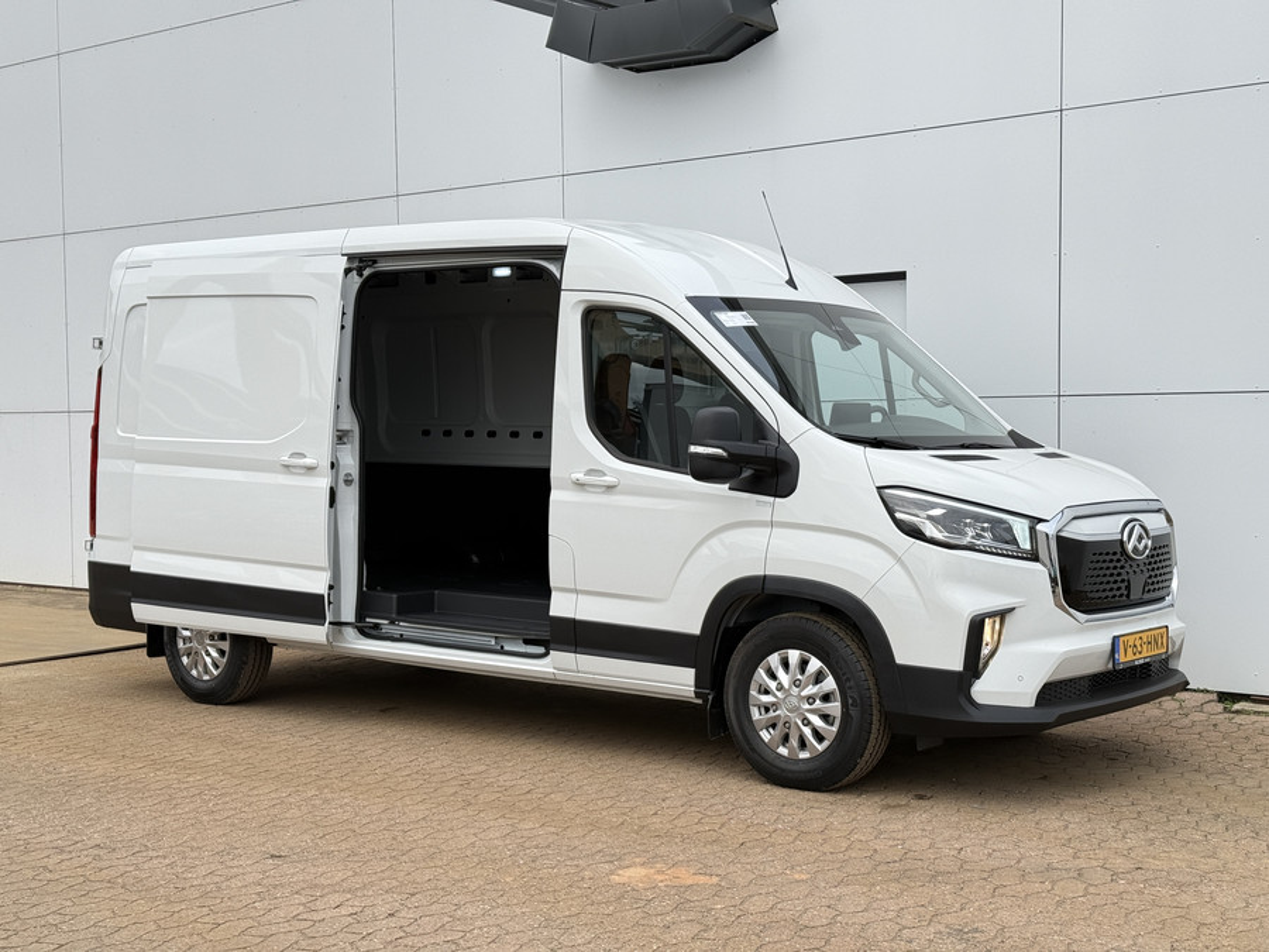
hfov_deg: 39.7
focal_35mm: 48
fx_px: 1760
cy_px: 476
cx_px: 634
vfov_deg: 30.3
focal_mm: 6.76
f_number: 1.78
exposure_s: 1/687
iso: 64
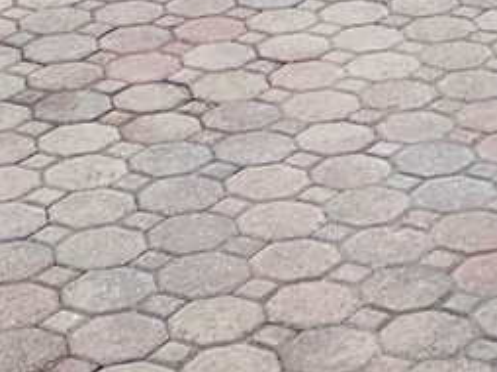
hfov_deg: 11.8
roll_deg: +0.7
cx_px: 622
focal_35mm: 164
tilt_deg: -2.4
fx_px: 2352
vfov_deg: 7.8
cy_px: -767
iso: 50
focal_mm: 5.1
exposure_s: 1/5848
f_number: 1.6
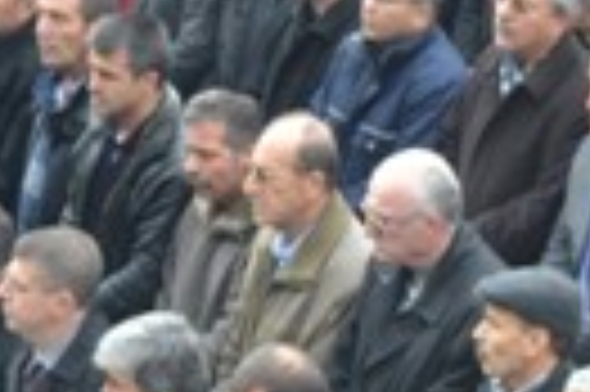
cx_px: 752
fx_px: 4628
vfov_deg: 4.8
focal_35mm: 283
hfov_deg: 7.2
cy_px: 219
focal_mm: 55
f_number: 4
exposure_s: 1/60
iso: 400
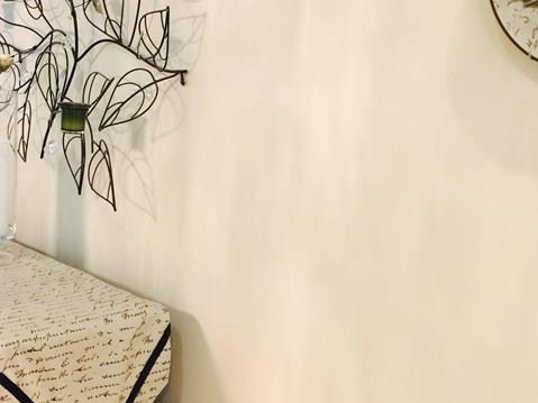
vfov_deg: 23.3
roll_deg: -2.2
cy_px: 90
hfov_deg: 30.4
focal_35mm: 62
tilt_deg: -4.8
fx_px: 963
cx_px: 99
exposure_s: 1/15
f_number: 2.2
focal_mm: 4.15
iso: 100
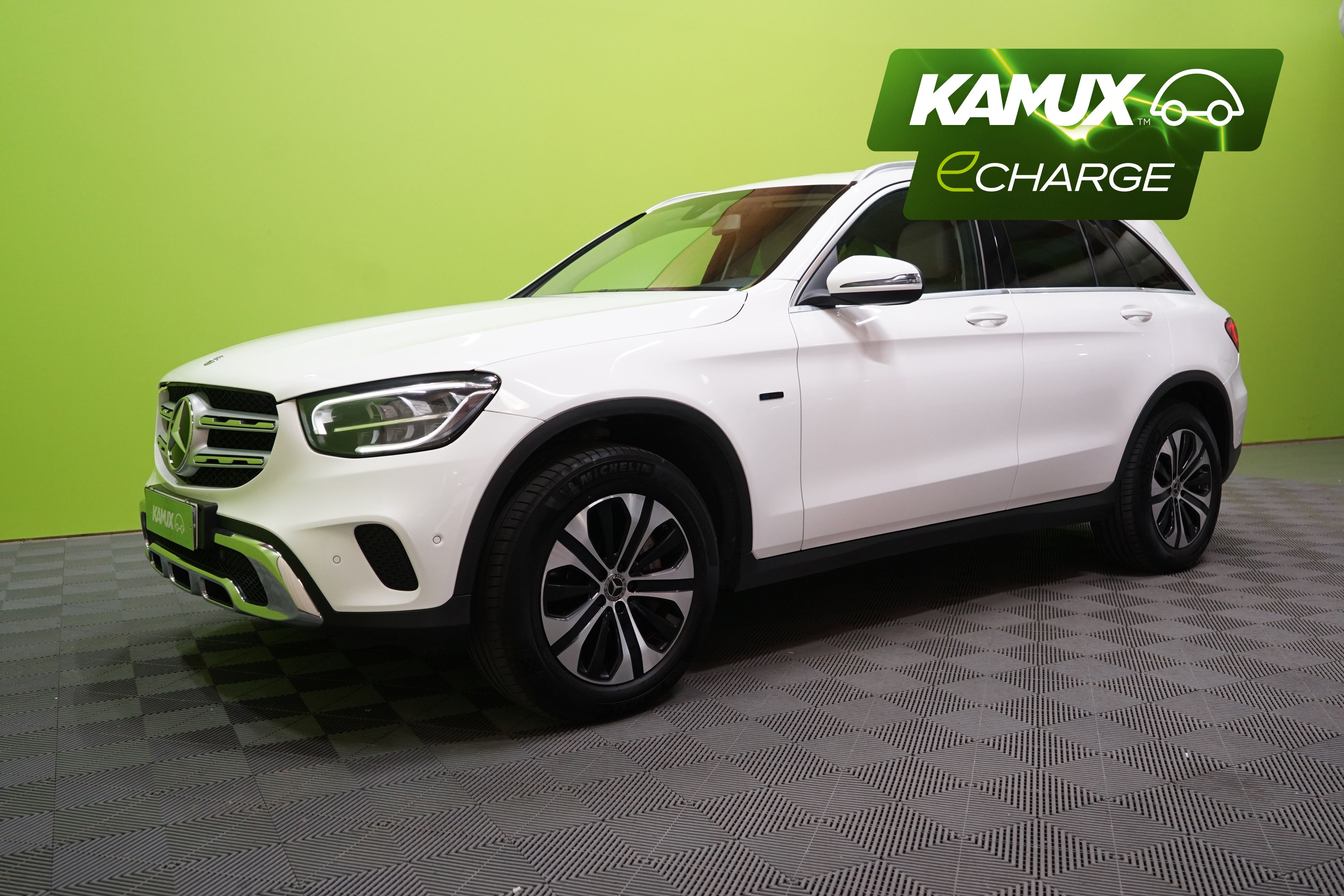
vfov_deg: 43.6
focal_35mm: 30
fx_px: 1120
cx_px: 672
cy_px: 448
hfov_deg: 61.9
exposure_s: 1/200
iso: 1250
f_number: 4
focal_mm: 30
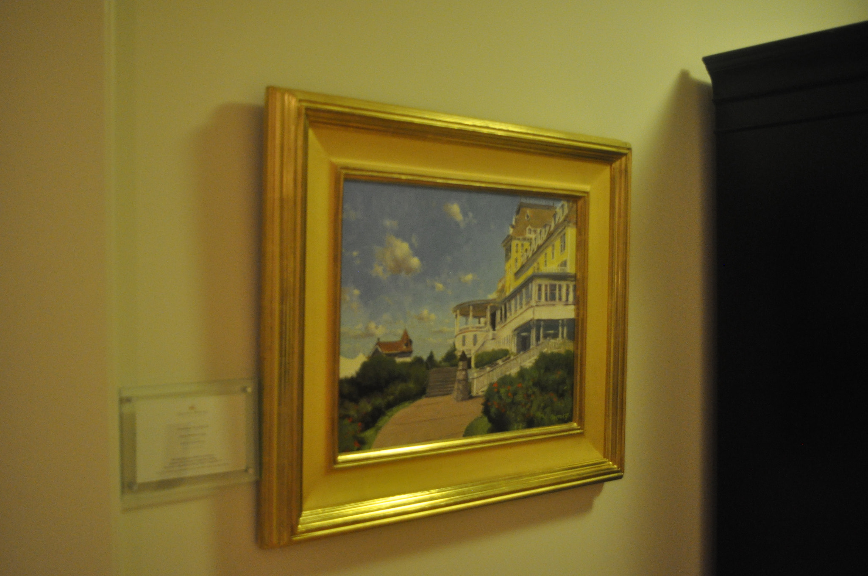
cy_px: 288
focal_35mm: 38
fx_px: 903
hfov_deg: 51.3
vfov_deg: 35.4
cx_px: 434
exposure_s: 1/25
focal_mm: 25
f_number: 4
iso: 1600
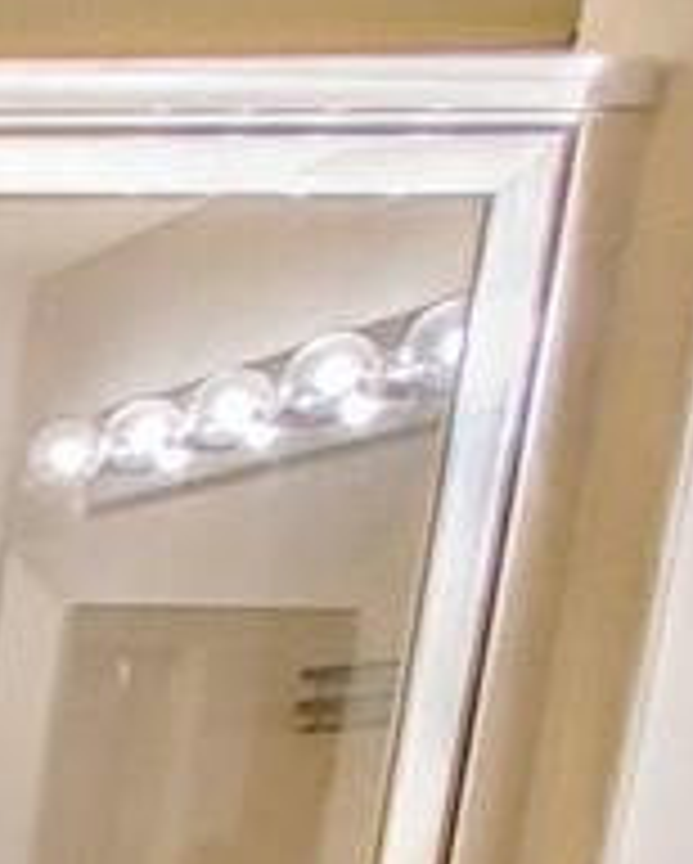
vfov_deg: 21.4
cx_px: -1413
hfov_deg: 11.2
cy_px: 1204
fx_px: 1997
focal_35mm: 78
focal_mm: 1.78
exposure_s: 1/24
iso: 100
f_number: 1.9
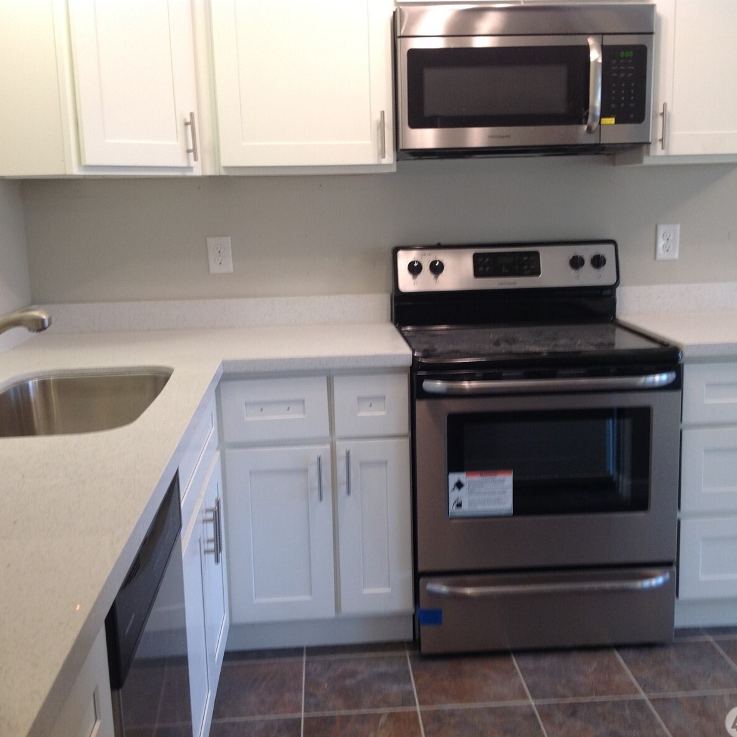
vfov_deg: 40.0
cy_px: 374
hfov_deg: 40.0
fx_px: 1012
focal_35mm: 42
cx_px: 384
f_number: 2.4
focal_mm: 4.28
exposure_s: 1/17
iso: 50
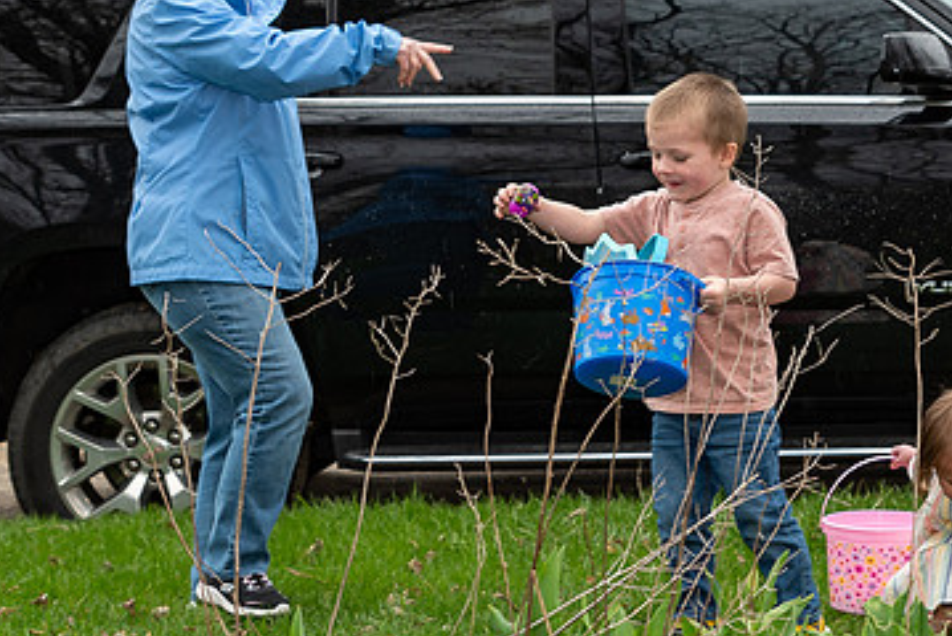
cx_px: 680
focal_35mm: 102
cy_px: 408
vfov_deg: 13.4
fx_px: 2699
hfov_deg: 19.9
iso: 125
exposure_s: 1/200
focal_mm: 36
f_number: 4
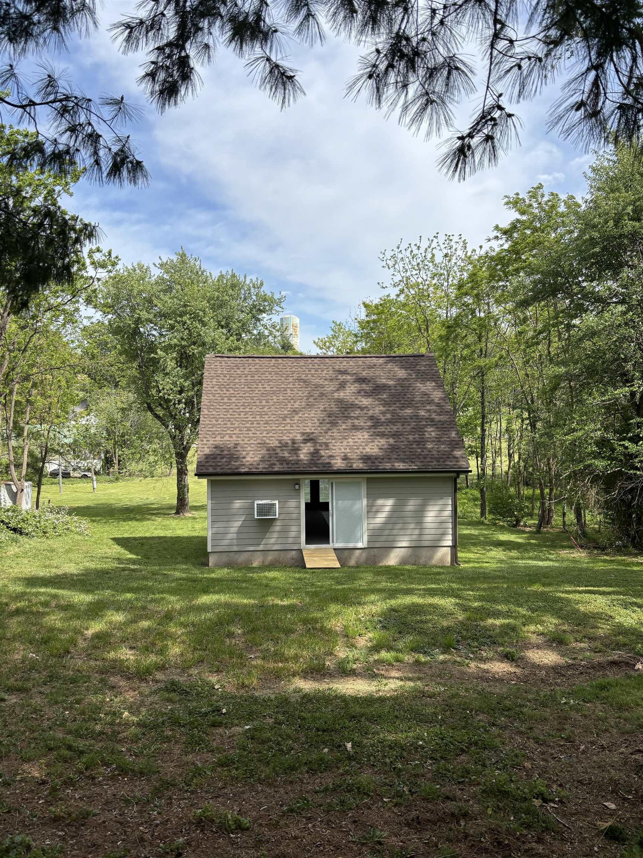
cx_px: 322
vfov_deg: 67.3
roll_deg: -0.7
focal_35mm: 26
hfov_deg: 53.1
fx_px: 644
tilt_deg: -0.8
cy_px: 429
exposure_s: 1/2933
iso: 50
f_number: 1.6
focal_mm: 5.96
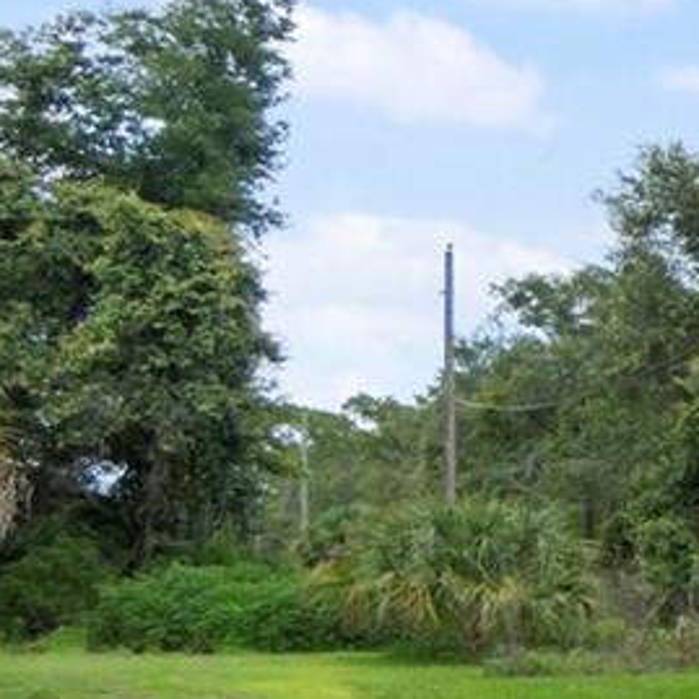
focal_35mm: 91
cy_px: 556
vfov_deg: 18.9
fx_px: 2079
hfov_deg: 11.8
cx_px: 2014
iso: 320
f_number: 5
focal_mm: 12
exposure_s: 1/500
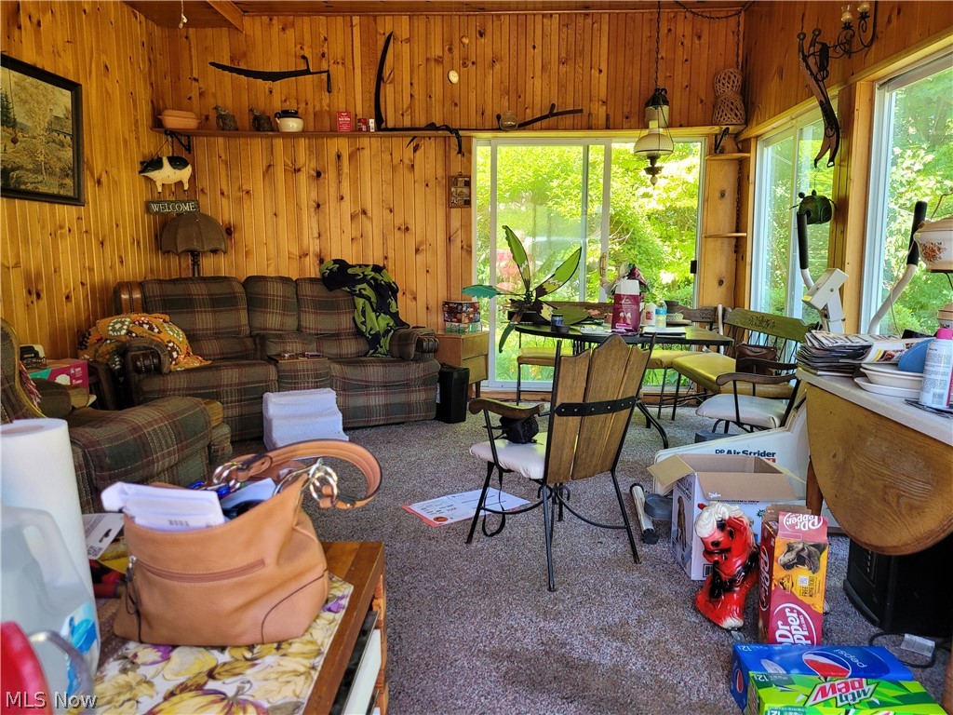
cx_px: 476
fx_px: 716
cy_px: 358
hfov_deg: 67.3
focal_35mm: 26
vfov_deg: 53.1
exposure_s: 1/120
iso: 200
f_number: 1.8
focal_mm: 5.4
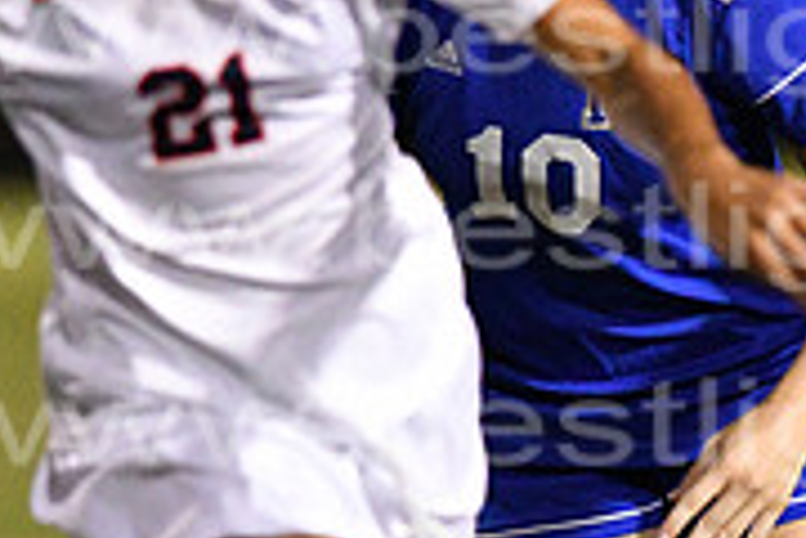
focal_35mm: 1451
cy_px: 531
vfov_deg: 0.9
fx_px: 32484
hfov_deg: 1.4
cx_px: 954
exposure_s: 1/640
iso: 10000
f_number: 3.5
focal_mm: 300
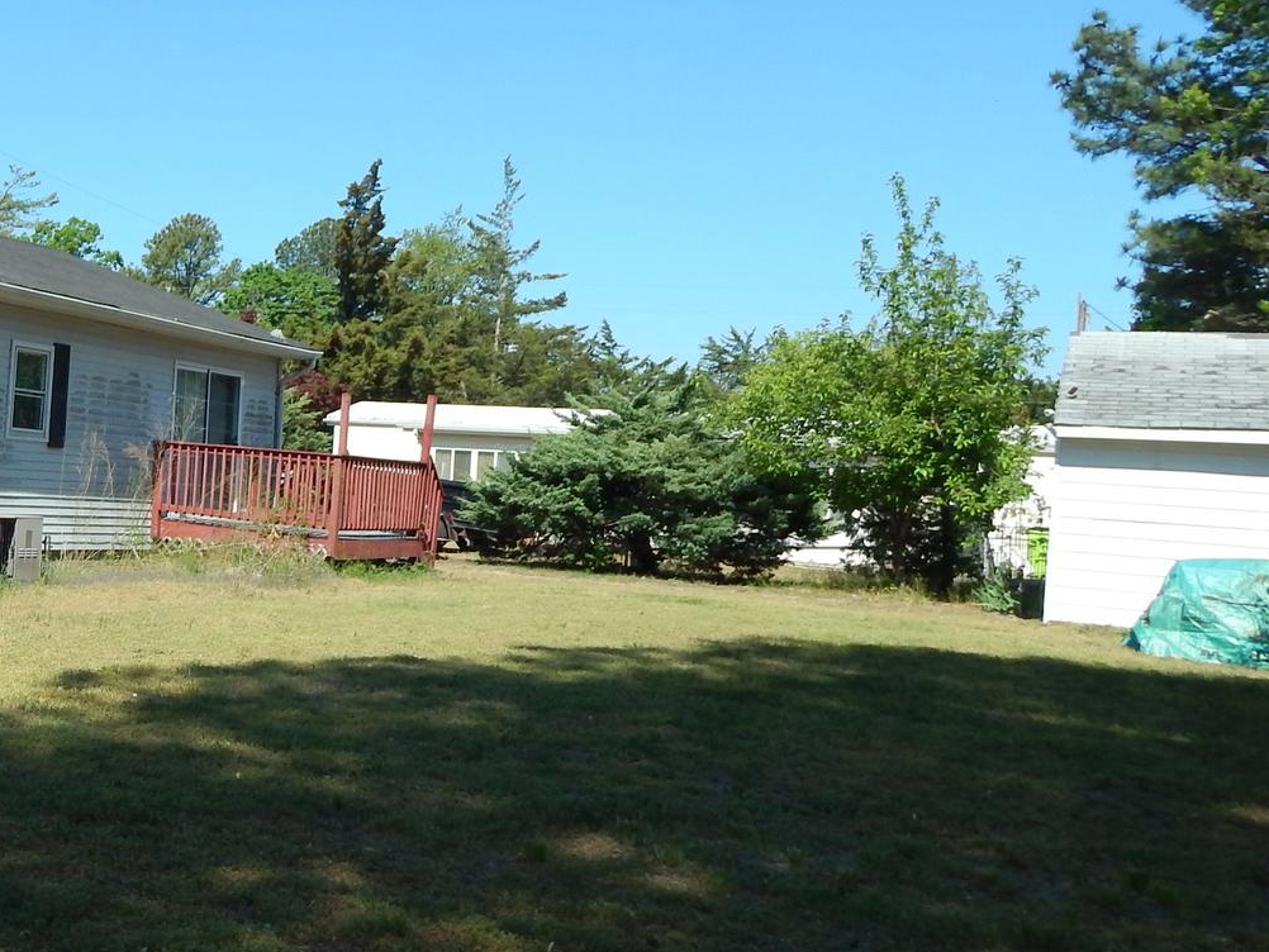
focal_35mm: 47
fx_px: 1723
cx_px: 29
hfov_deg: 36.7
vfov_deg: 30.9
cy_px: 475
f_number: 6
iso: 125
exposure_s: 1/500
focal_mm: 4
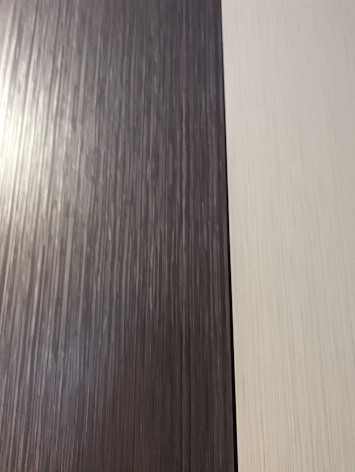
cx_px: 178
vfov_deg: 71.5
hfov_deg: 56.9
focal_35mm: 24
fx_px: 327
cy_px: 236
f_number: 1.85
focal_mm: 6.81
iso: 2954
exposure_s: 1/94.3
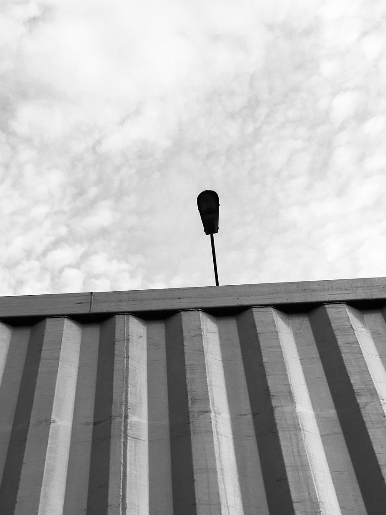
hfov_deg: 34.8
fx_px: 610
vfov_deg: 45.1
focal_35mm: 41
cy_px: 342
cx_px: 127
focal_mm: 4.15
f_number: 2.2
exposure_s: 1/209
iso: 25
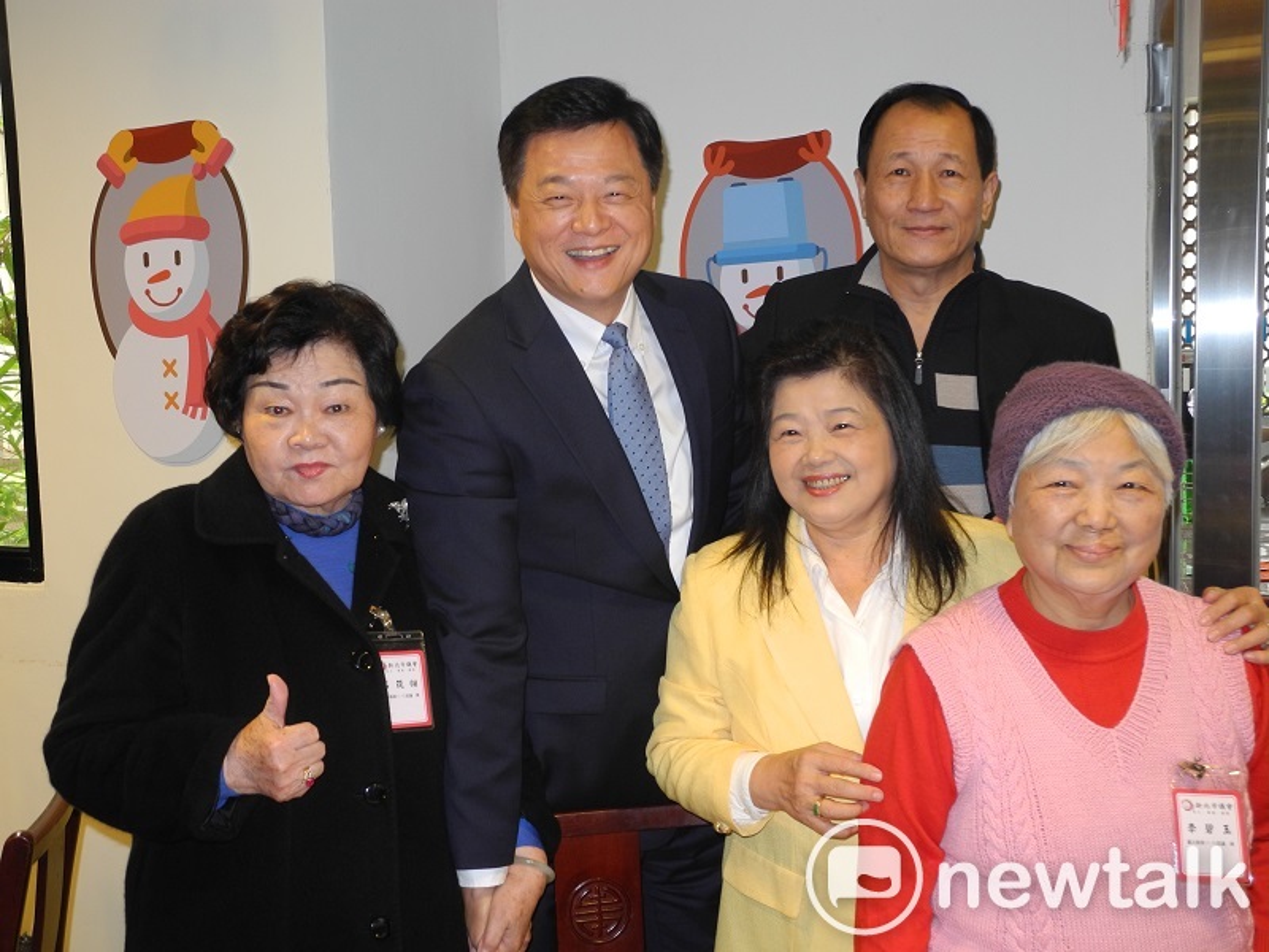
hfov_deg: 42.1
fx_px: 1650
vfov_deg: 32.2
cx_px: 634
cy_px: 476
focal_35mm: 45
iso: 200
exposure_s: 1/30
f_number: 3.2
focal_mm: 9.7
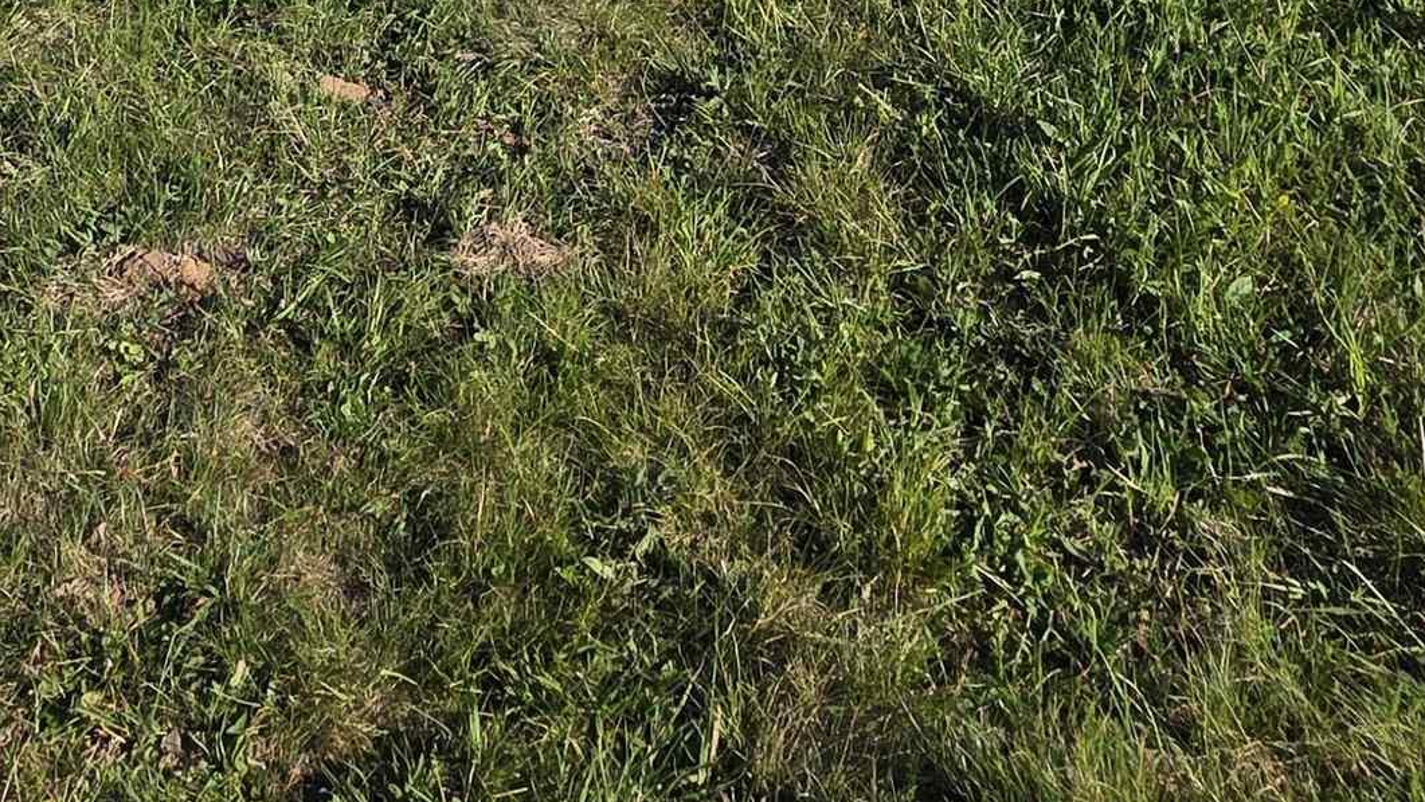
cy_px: -713
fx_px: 1549
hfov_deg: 49.1
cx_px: 579
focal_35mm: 41
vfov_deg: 19.6
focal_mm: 2.2
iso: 40
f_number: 1.9
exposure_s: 1/2289
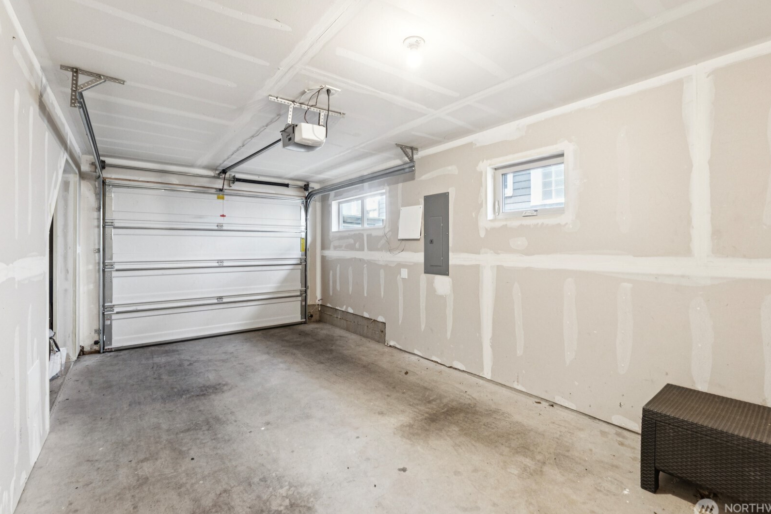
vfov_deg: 73.7
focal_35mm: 16
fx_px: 343
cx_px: 401
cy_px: 255
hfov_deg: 96.7
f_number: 9
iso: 250
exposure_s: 1
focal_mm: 10
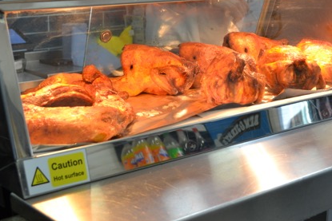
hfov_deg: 27.3
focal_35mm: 74
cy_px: 99
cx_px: 205
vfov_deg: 18.4
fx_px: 683
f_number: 5
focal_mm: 32
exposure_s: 1/50
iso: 400
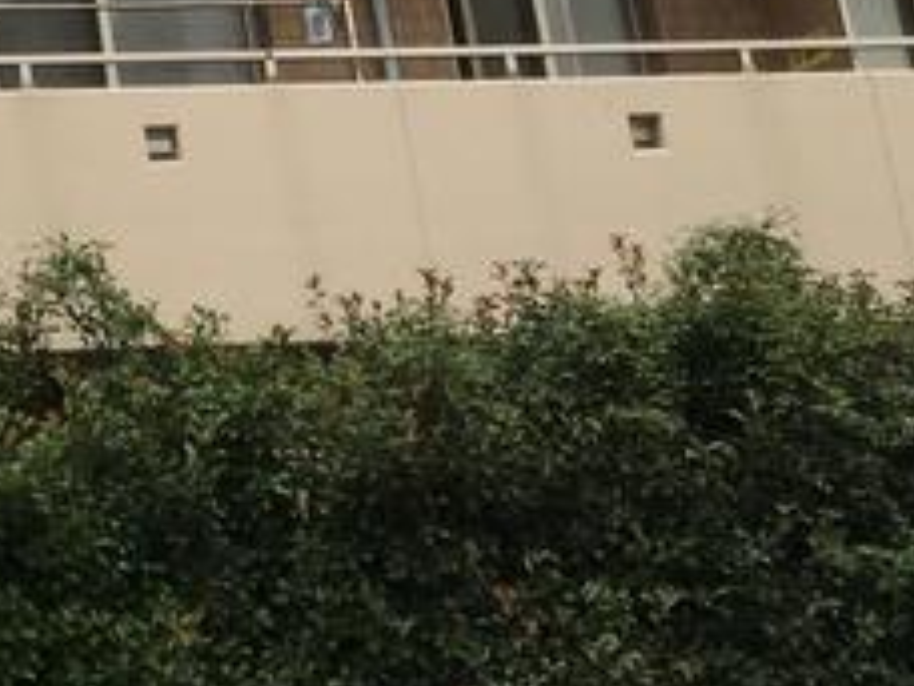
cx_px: -555
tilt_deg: +23.0
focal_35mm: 136
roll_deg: +4.2
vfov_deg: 10.3
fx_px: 3591
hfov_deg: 13.5
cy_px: -513
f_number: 2.2
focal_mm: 4.15
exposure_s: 1/430
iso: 25
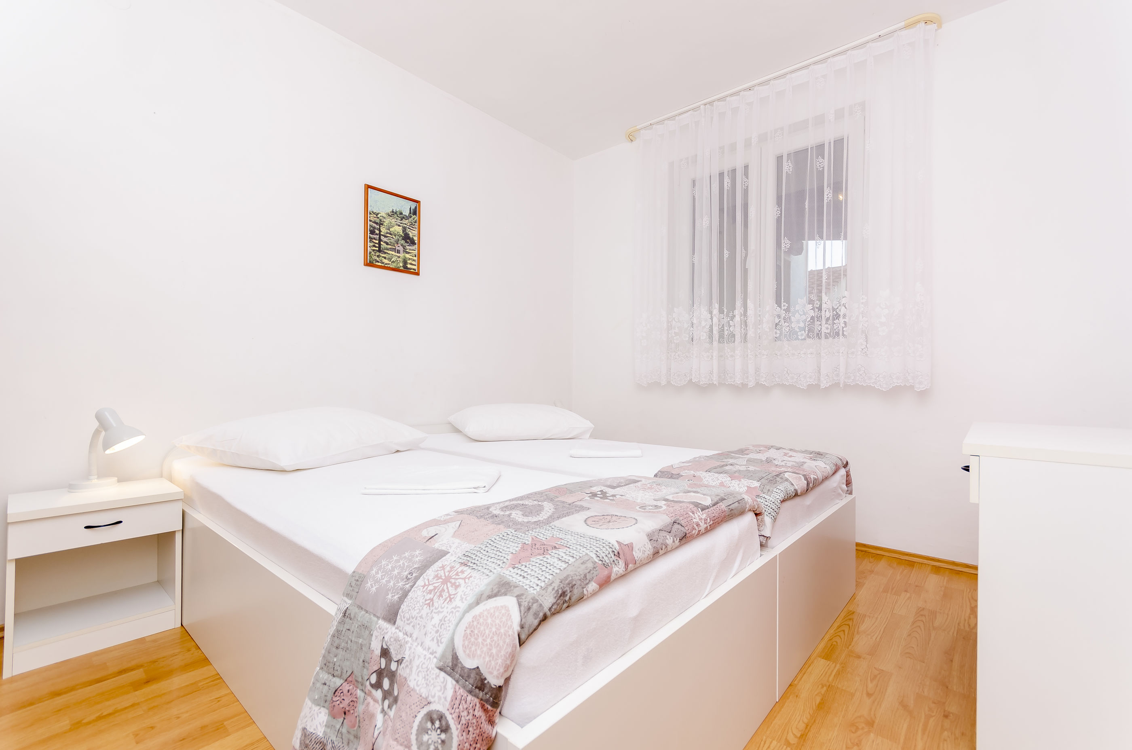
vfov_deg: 77.1
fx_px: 471
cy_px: 375
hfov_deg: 100.5
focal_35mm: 15
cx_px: 566
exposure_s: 1/125
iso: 250
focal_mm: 10
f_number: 7.1
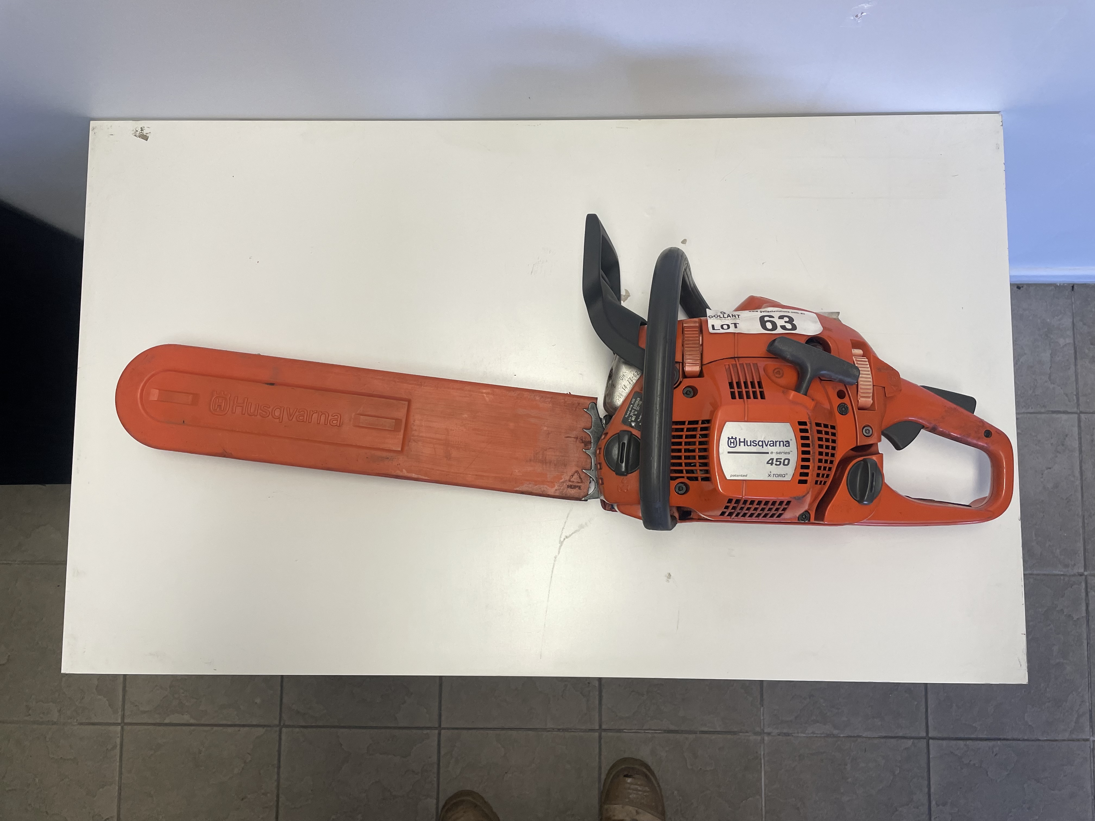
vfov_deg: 53.1
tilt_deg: -85.1
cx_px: 548
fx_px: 822
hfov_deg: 67.3
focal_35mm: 26
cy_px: 410
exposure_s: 1/100
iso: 100
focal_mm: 4.2
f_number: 1.6
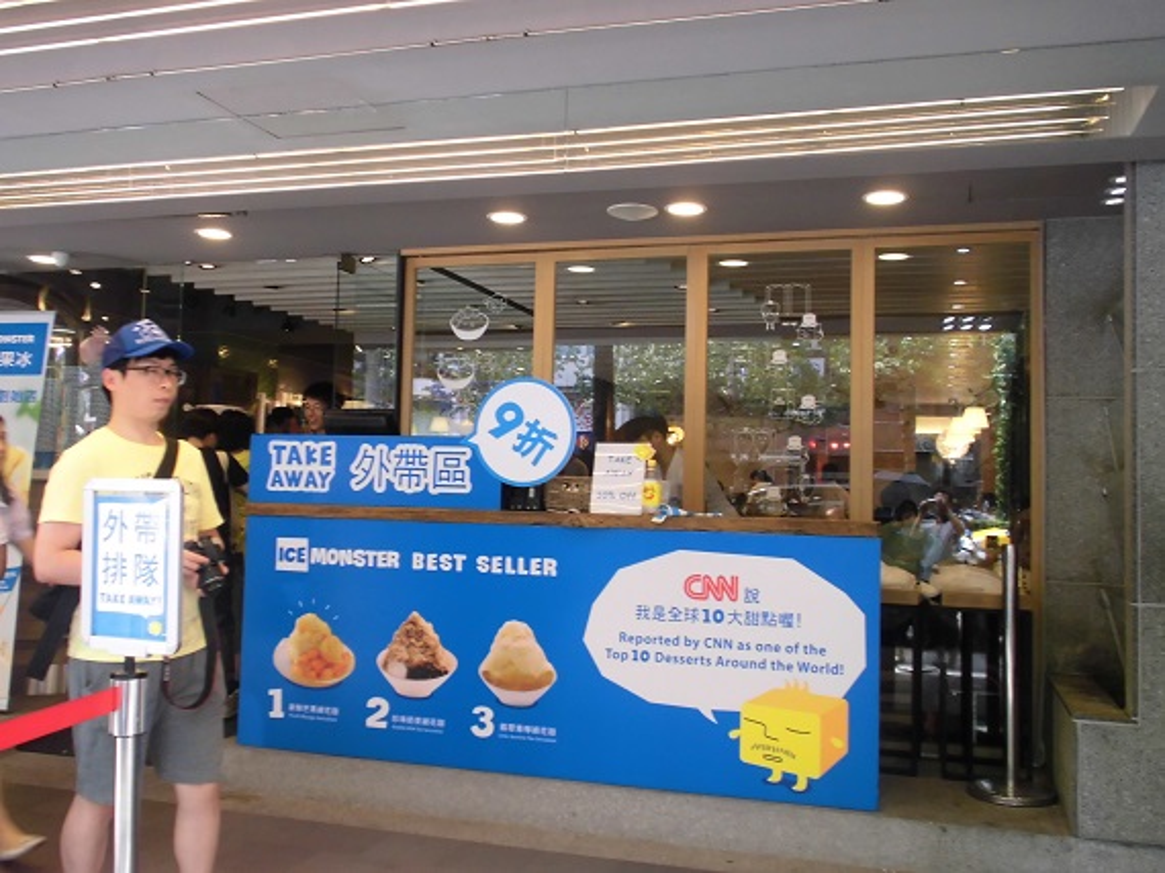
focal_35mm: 33
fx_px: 1110
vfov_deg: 42.9
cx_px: 582
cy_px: 436
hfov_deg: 55.4
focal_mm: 6
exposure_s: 1/60
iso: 200
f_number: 3.6
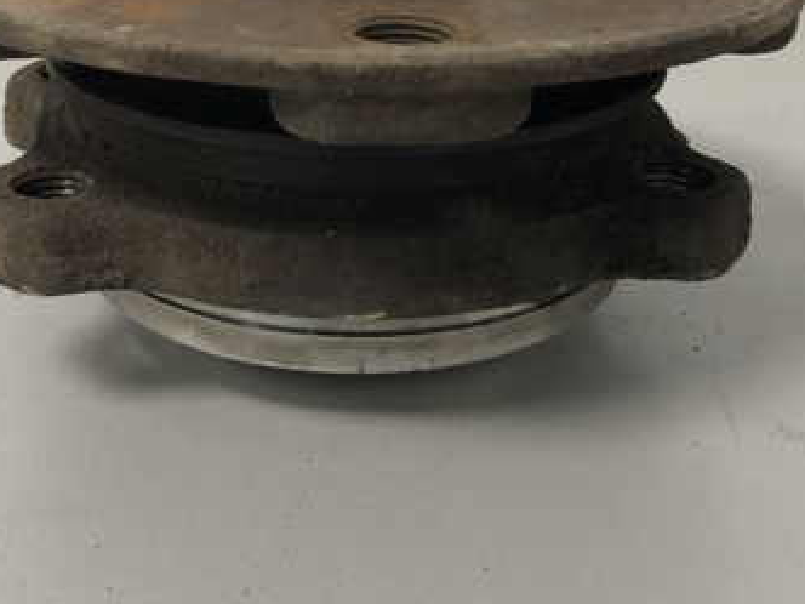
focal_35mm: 54
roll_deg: +0.2
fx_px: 1256
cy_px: 102
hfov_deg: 35.5
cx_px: 395
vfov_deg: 26.4
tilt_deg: -19.2
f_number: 1.8
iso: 40
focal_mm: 4
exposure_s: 1/33
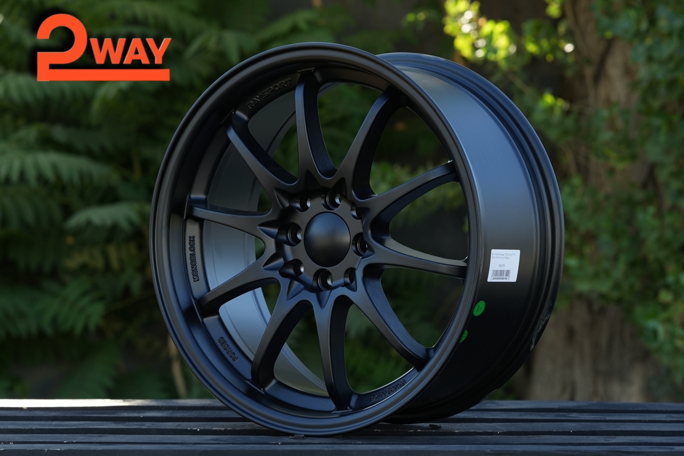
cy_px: 228
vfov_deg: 16.1
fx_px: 1615
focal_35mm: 85
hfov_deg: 23.9
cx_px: 342
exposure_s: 1/400
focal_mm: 85
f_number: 5
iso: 400
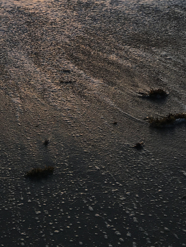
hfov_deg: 22.6
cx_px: 35
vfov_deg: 29.1
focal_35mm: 64
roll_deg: +0.1
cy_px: 25
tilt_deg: -16.9
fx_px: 458
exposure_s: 1/519
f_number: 2.2
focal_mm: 4.15
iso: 25
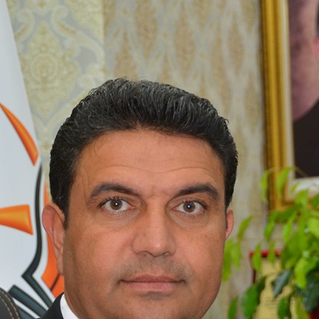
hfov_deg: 11.6
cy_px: 239
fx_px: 1574
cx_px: 148
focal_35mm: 151
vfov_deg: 11.5
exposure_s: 1/60
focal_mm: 44
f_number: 4.5
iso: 800
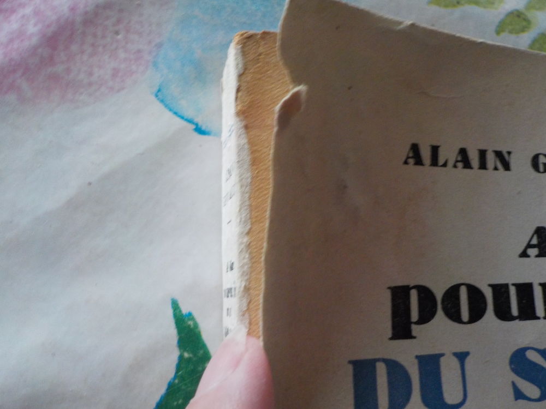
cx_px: 273
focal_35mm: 30
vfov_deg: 46.8
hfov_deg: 60.0
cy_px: 204
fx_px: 473
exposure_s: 1/15
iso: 400
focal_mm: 4.1
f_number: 3.3
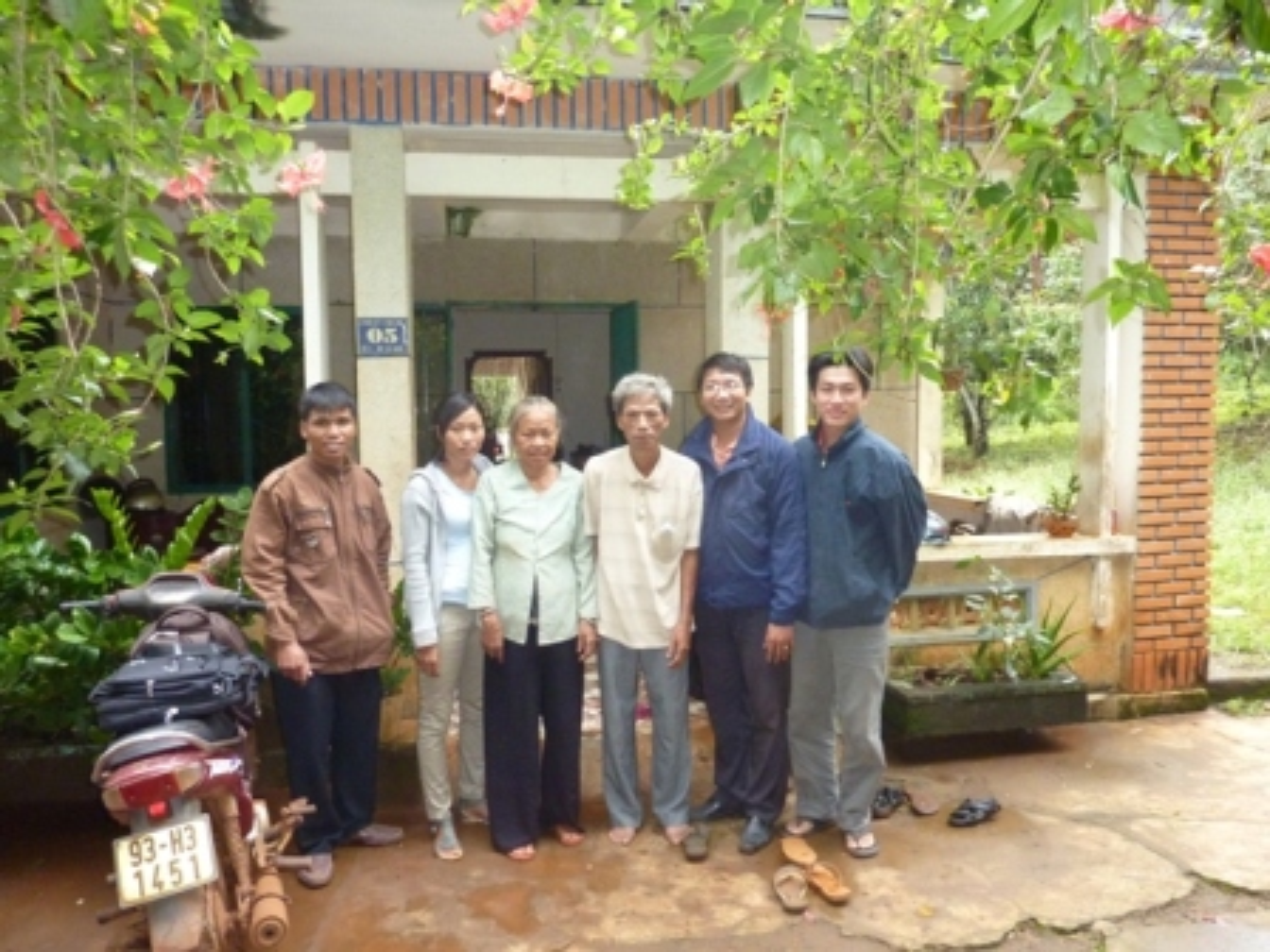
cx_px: 635
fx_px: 917
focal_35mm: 25
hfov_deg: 69.4
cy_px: 476
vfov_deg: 54.9
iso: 400
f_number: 3.3
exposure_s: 1/30
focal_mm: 4.1
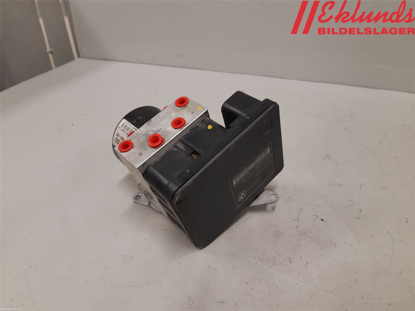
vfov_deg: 53.1
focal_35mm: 26
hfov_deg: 67.3
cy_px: 156
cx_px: 208
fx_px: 312
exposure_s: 1/50
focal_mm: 3.93
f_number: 1.7
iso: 125
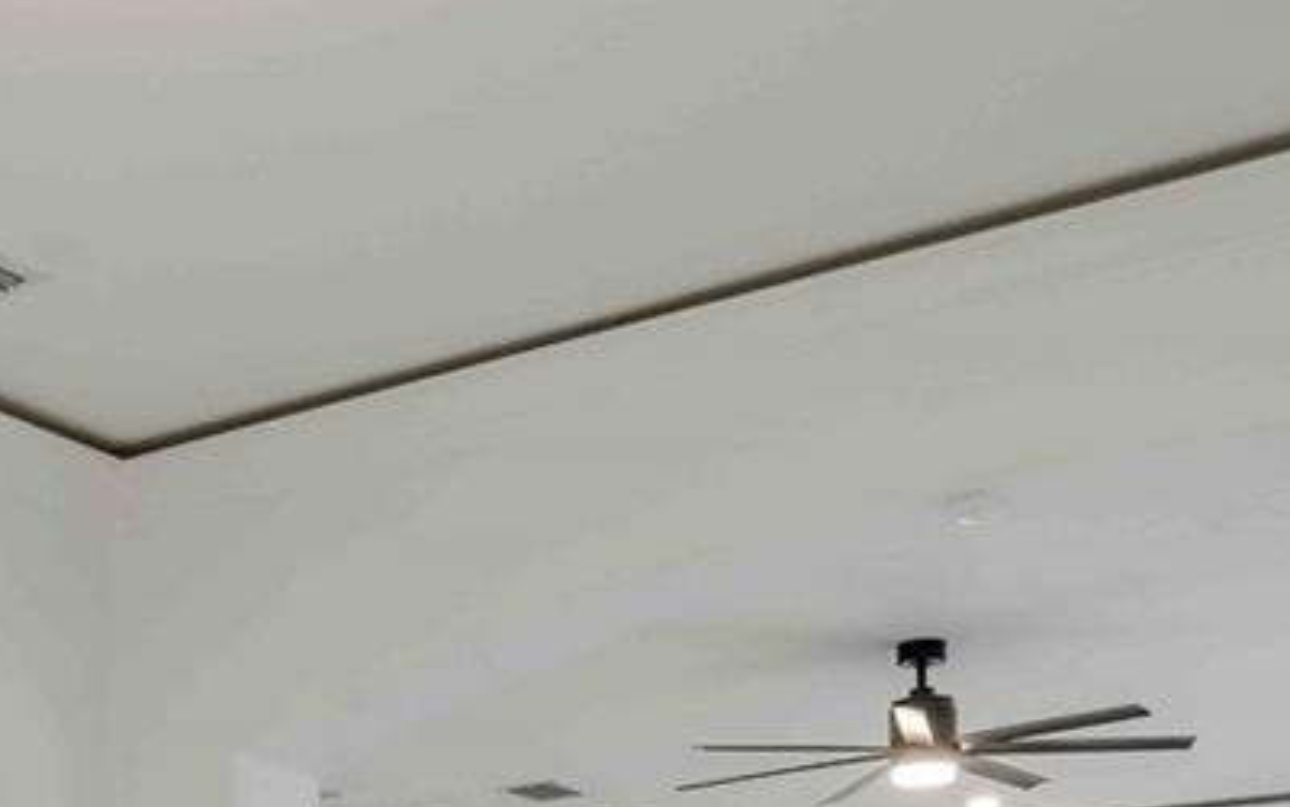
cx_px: -219
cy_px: 1276
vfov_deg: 17.6
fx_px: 2286
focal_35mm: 65
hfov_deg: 28.0
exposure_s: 1/500
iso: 800
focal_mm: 16
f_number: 10
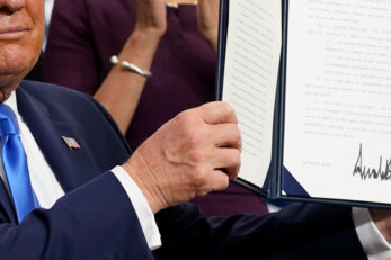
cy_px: 57
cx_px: 89
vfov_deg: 4.7
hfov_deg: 7.0
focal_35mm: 295
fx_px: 3202
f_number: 5
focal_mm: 100
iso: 3200
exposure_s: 1/500
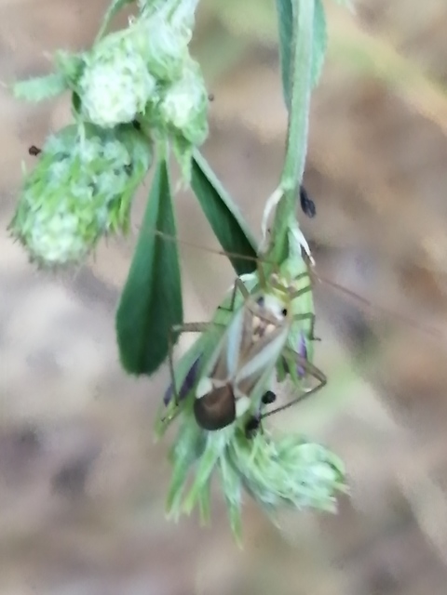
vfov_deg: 18.9
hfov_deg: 14.2
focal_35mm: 104
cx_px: 224
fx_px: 1791
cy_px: 298
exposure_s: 1/20
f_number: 1.8
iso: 400
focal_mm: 3.46
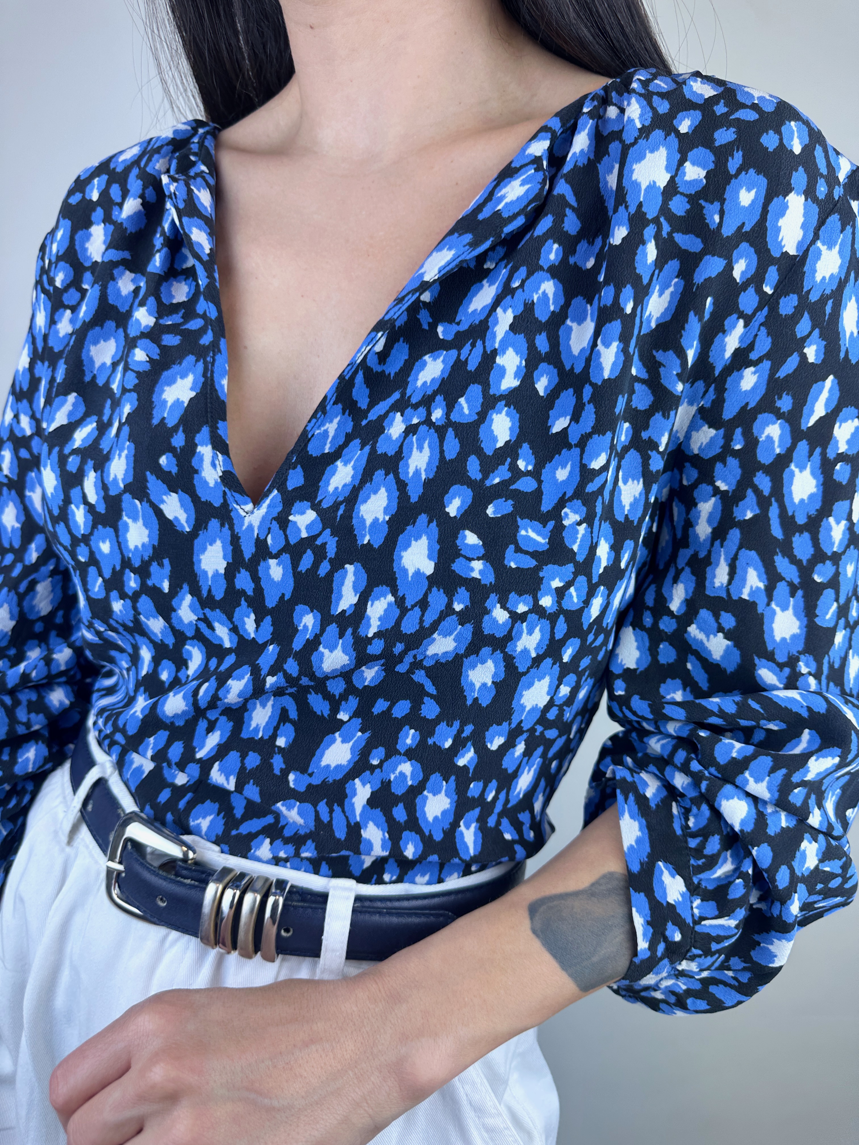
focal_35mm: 24
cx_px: 430
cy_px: 572
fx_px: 794
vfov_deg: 71.6
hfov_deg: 56.8
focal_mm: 6.86
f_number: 1.78
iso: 64
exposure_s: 1/171
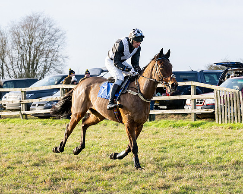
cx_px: 175
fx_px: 1029
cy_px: 94
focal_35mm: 143
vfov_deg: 10.8
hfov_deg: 13.4
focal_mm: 73
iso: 400
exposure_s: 1/1250
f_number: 5
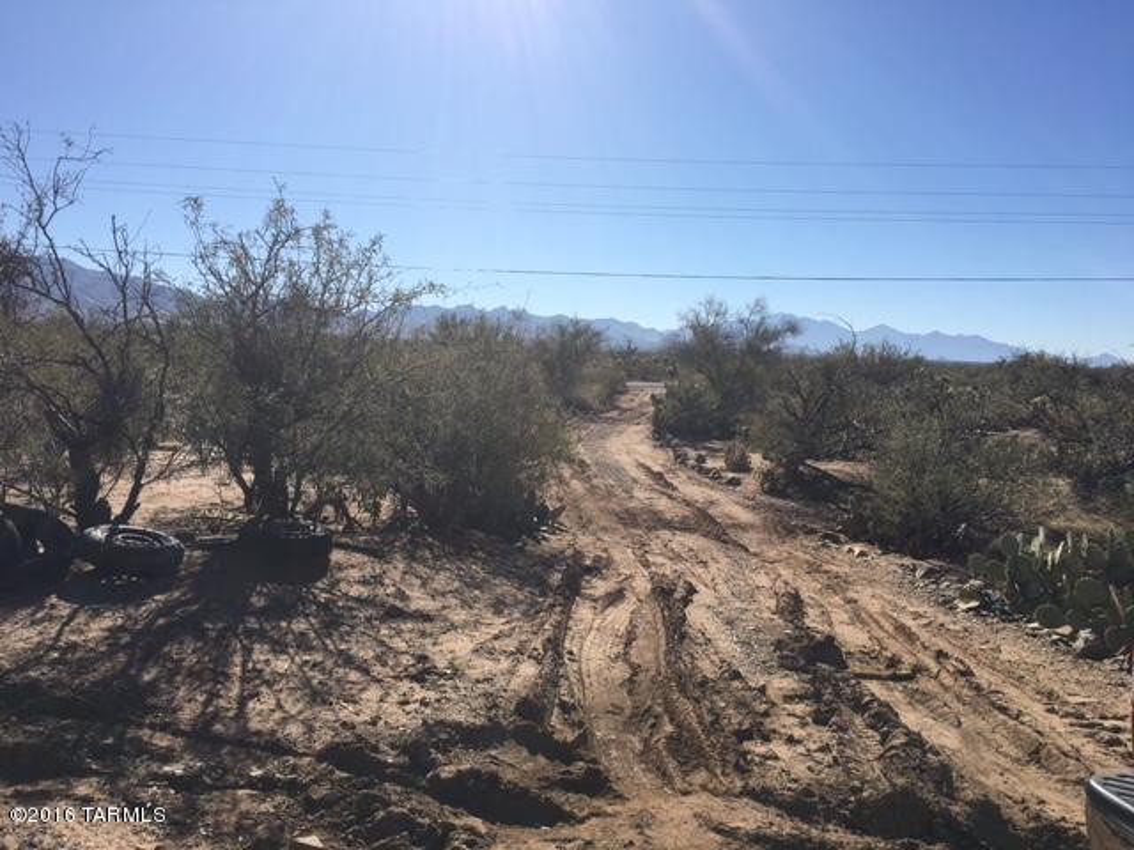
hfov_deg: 61.7
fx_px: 950
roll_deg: -1.7
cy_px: 425
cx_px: 567
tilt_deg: -3.1
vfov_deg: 48.2
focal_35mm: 29
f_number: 2.2
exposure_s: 1/2481
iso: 25
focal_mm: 4.15
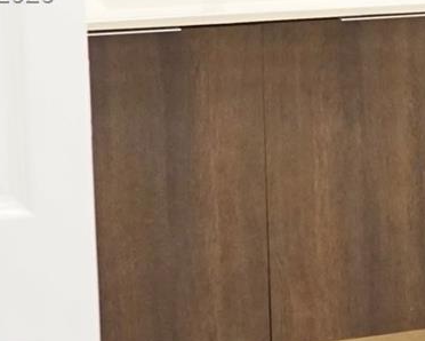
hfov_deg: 14.5
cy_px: -6
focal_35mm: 125
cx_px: 611
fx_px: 1573
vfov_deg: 12.2
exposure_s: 1/60
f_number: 4
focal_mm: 21
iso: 2500
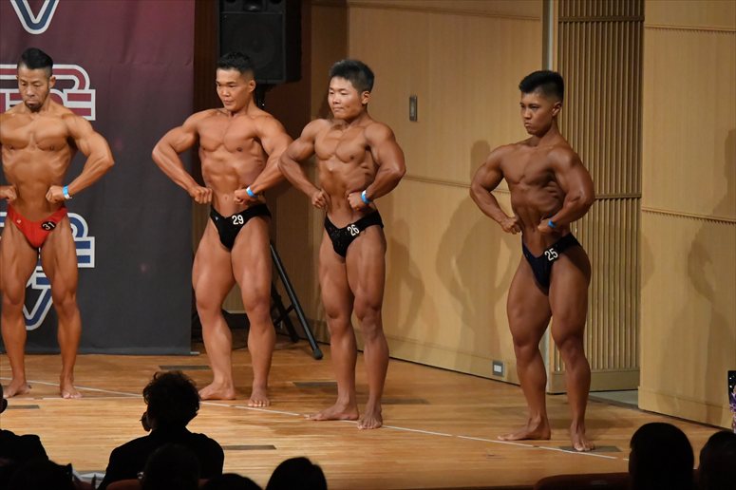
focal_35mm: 240
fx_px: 4904
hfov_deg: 8.6
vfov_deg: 5.7
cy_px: 245
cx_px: 368
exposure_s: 1/400
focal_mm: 160
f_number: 5.6
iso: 9000
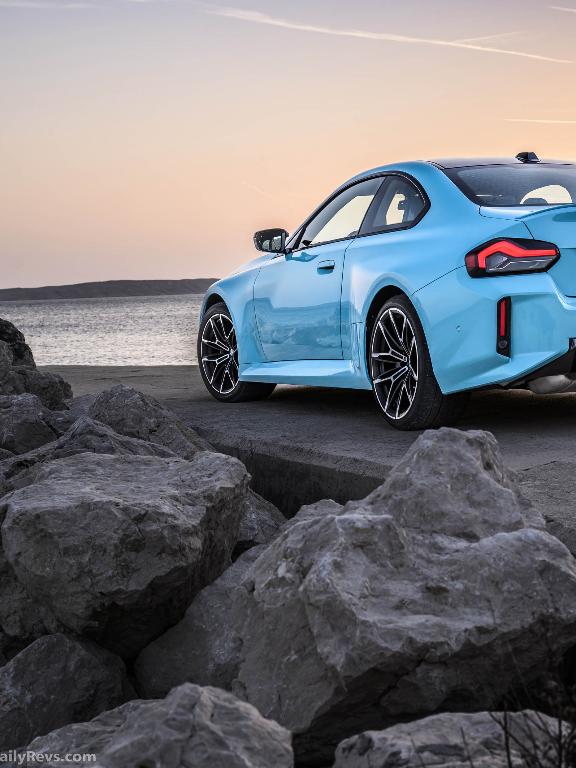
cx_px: 524
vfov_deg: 30.7
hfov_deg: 22.7
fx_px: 1397
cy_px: 379
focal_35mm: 63
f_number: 6.3
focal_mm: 43
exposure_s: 1/25
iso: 50
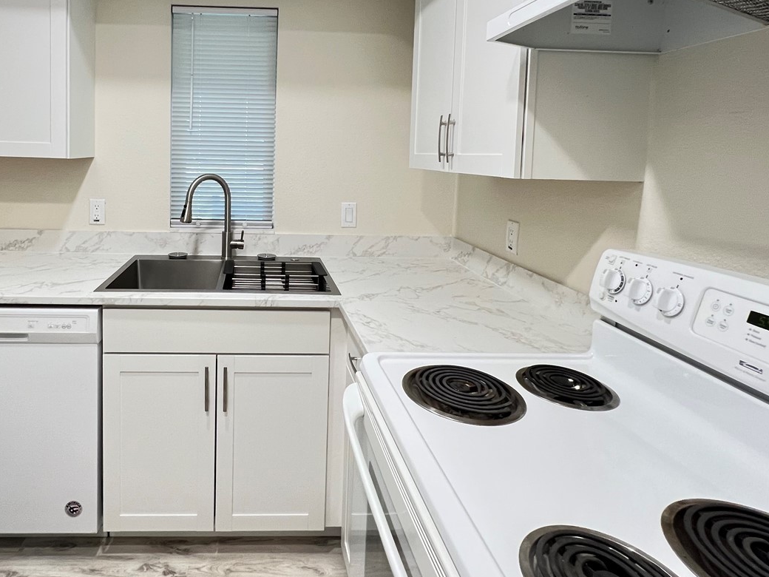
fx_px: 444
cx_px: 268
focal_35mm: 20
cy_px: 179
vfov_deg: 63.8
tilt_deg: -3.8
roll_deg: -1.6
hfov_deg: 79.5
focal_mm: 1.57
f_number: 1.8
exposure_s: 1/60
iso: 250
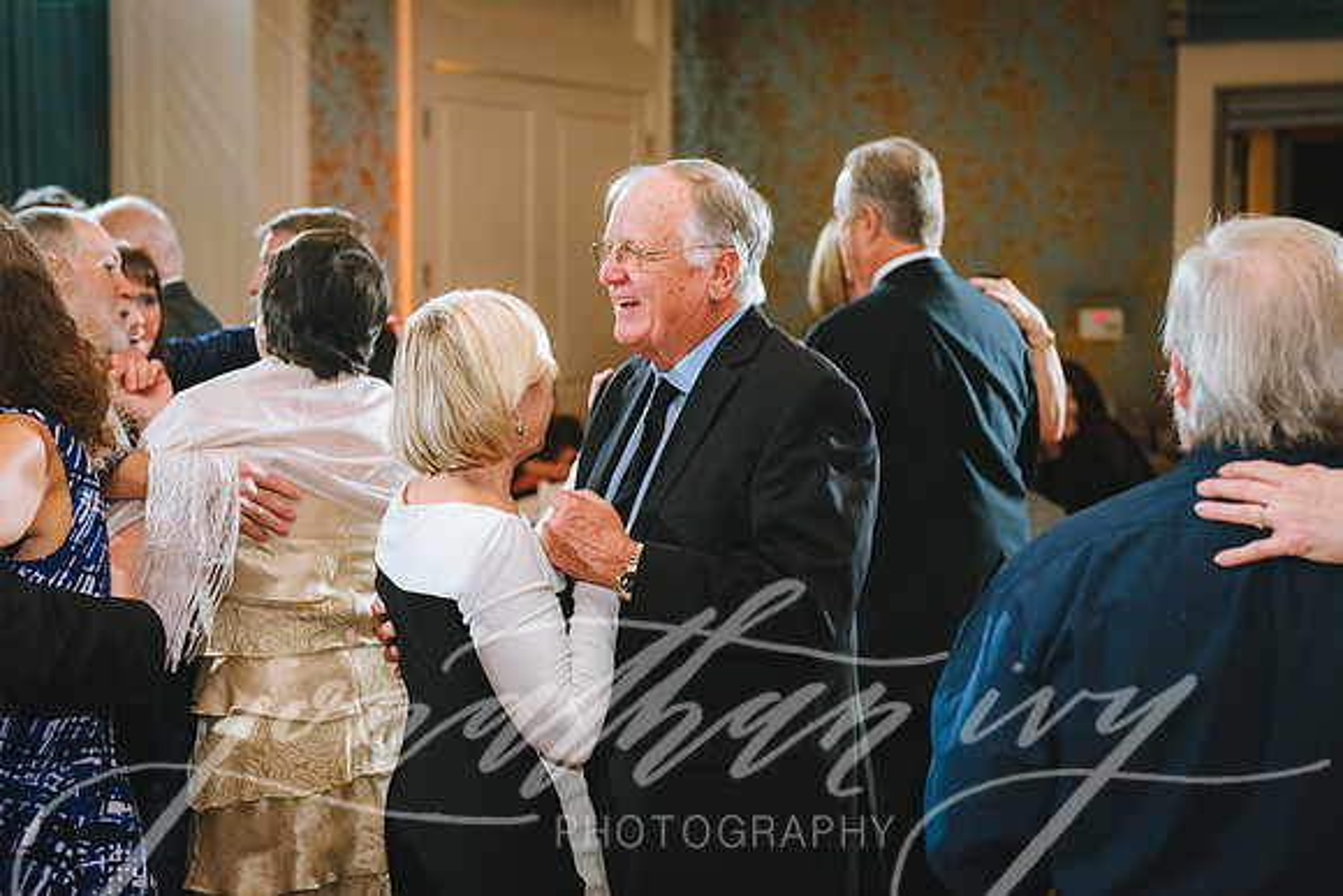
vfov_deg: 22.6
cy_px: 448
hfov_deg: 33.4
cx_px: 672
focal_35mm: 60
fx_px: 2239
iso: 1250
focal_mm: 60
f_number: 3.5
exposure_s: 1/160
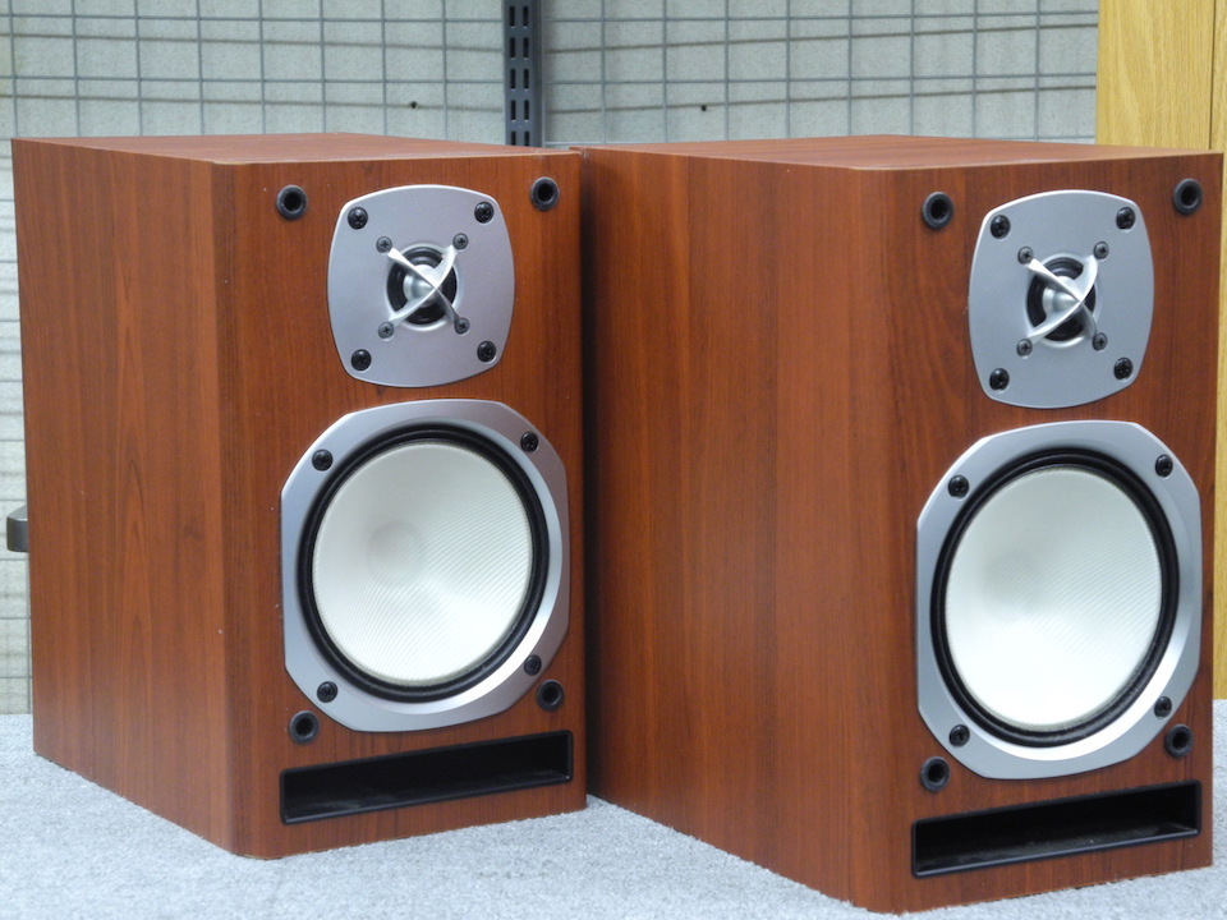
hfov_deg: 20.9
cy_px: 460
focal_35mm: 94
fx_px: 3332
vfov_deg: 15.7
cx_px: 614
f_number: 4.5
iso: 400
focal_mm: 20.1
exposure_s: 1/14.6
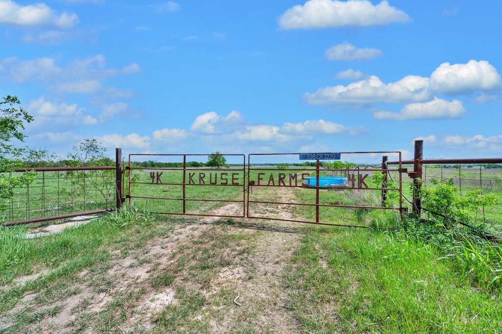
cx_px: 251
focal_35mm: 14
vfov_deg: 81.1
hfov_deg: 104.3
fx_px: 195
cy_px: 167
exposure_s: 1/400
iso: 100
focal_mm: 14
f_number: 8
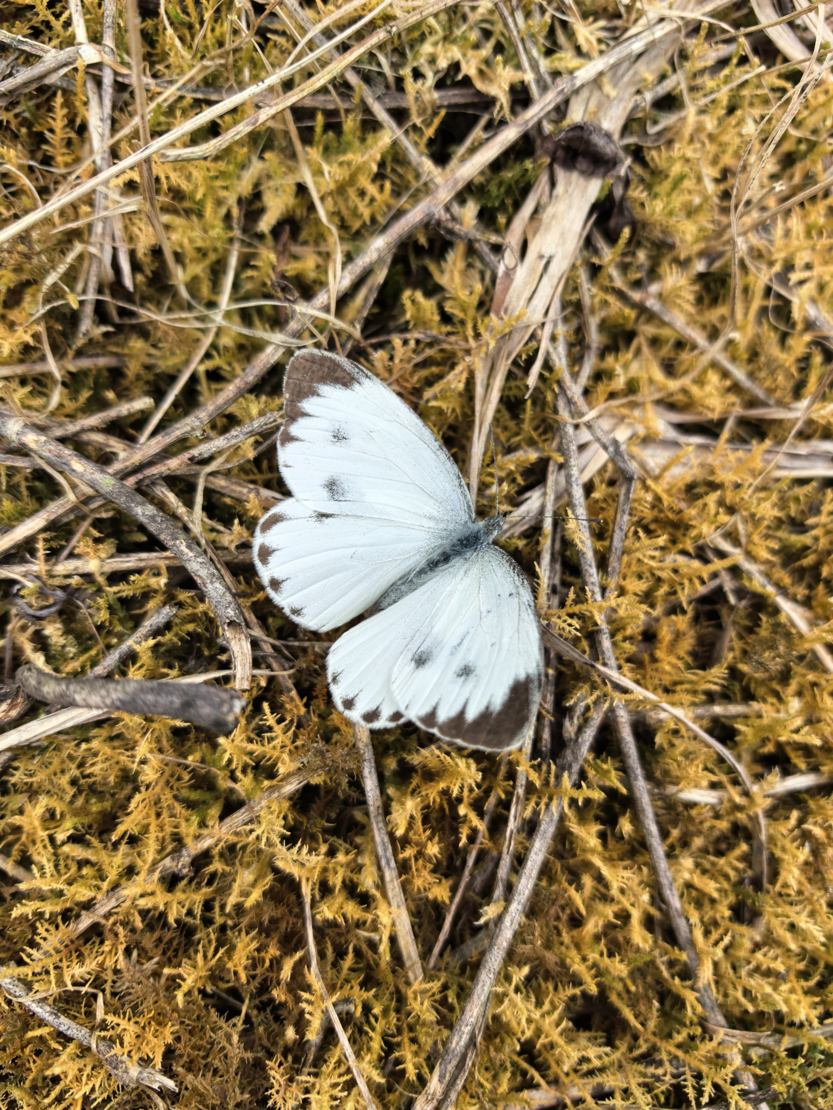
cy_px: 555
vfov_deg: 71.6
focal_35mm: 24
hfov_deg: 56.8
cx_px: 416
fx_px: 770
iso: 80
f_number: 2
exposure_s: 1/1751
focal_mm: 6.98
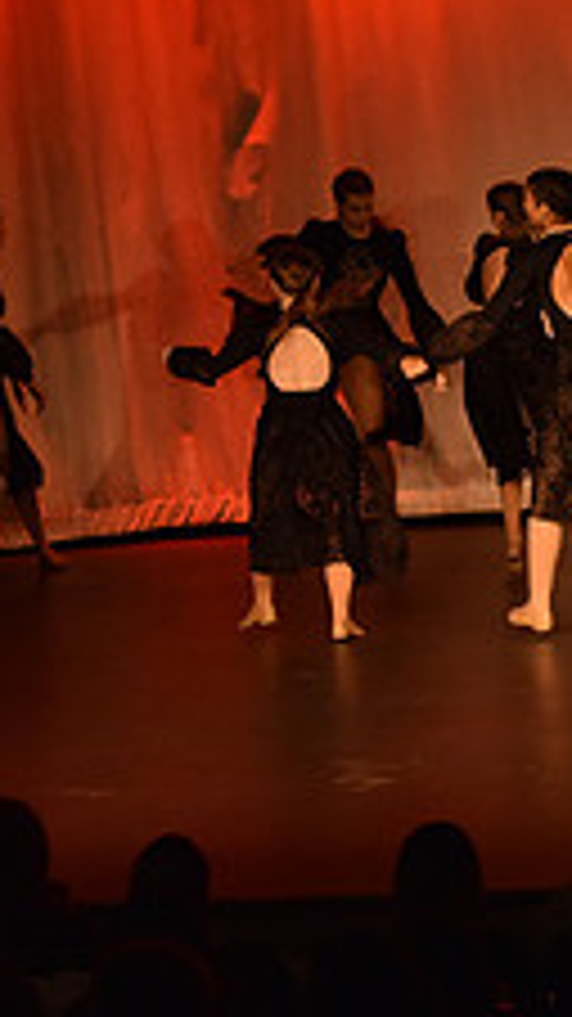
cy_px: 448
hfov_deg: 6.3
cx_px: 1144
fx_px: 5073
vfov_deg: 11.5
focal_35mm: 188
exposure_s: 1/250
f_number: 4
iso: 2000
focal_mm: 70
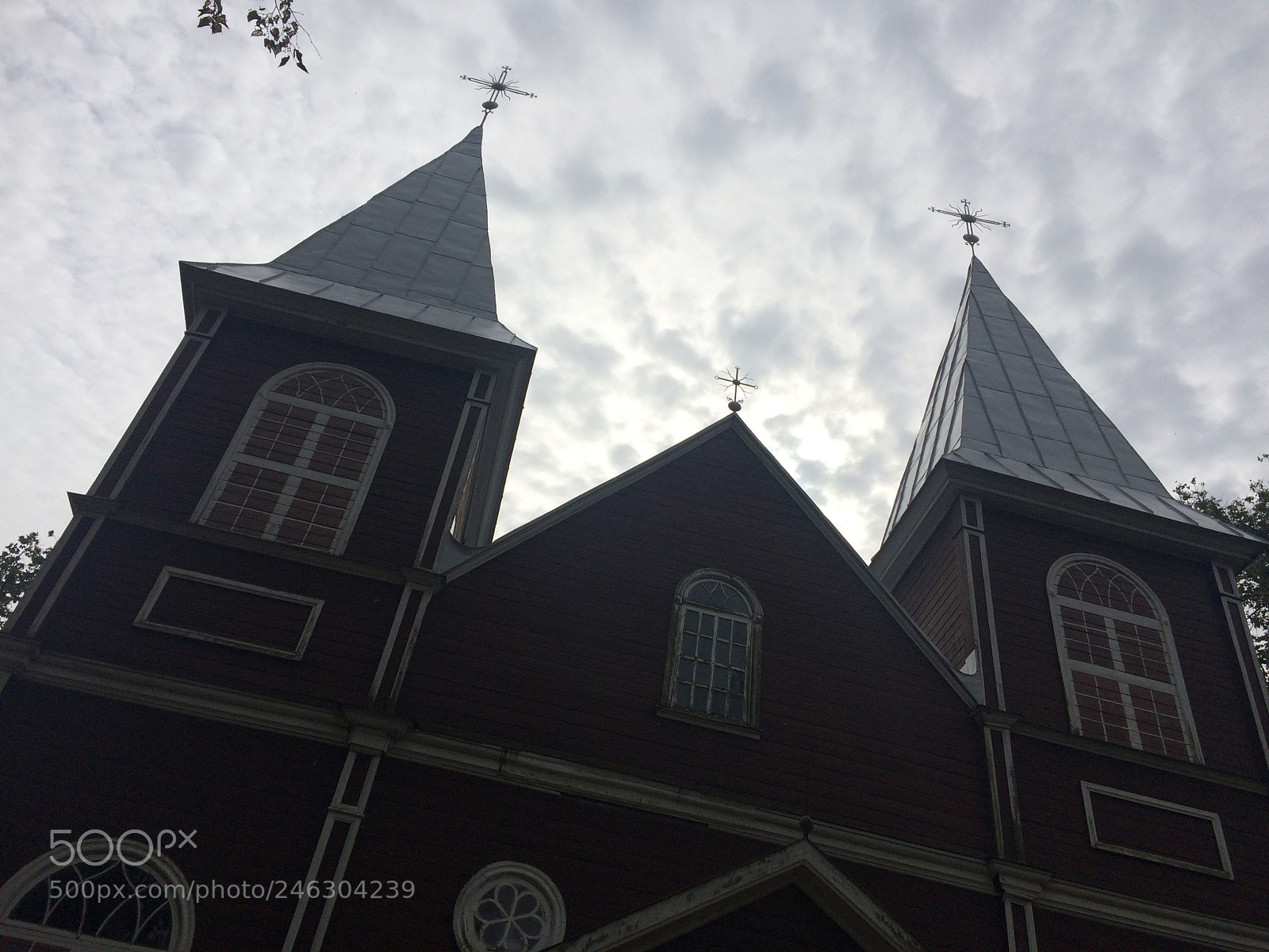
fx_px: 1063
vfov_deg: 48.2
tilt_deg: +42.6
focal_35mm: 29
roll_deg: -8.6
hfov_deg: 61.7
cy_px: 476
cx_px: 634
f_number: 2.2
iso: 32
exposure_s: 1/5128
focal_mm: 4.15
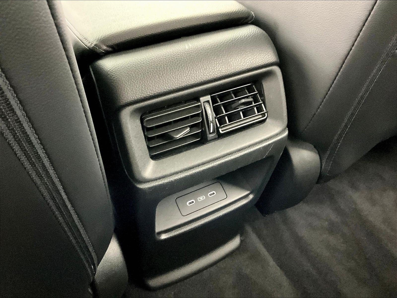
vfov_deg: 48.2
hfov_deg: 61.7
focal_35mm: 29
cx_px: 198
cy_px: 149
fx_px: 333
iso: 800
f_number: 1.8
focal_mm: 3
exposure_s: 1/15
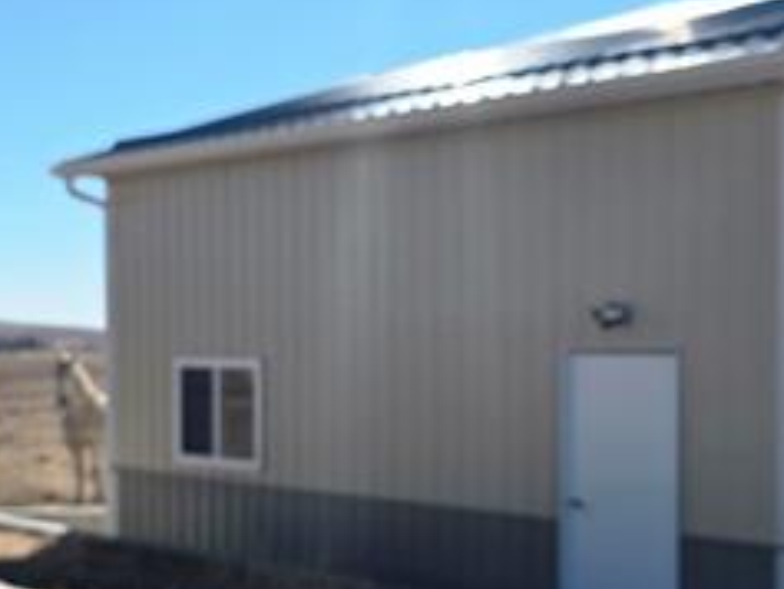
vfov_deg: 23.6
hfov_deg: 31.2
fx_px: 1405
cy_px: 389
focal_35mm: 62
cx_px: 437
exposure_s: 1/1038
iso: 12
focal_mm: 6.3
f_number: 1.7
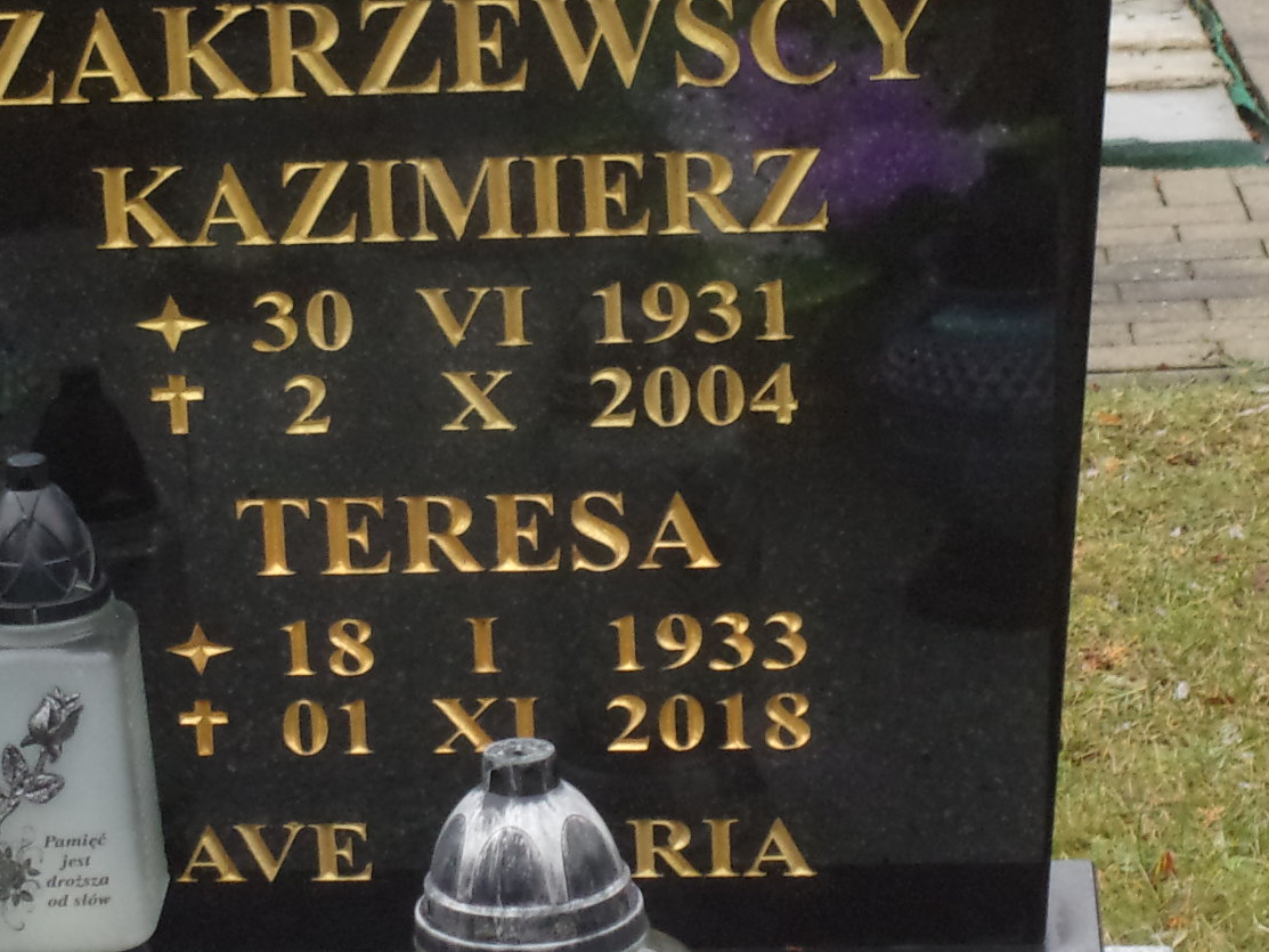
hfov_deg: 13.2
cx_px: 412
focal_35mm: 149
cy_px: 400
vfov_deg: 10.0
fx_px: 5463
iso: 200
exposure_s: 1/34
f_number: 5.2
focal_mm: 11.5
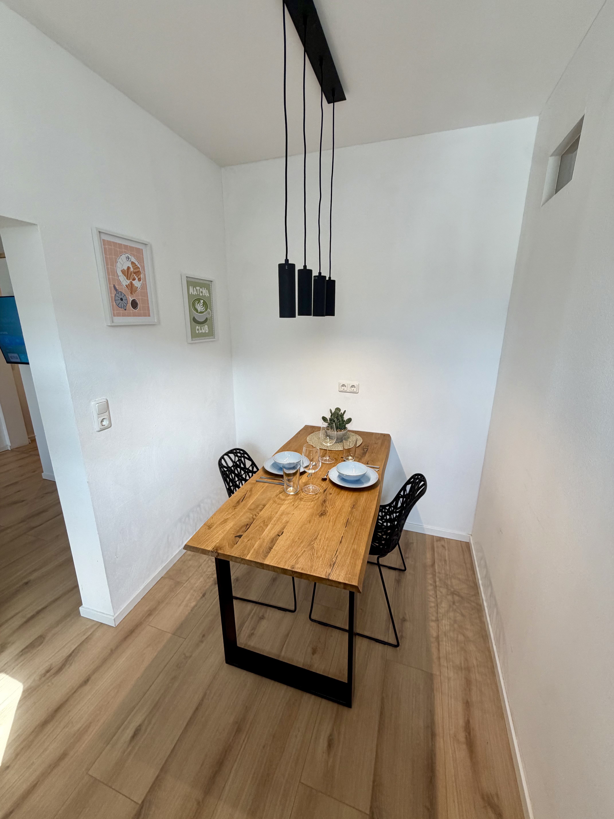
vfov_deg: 102.1
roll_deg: -0.8
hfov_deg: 85.7
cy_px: 410
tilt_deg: -16.1
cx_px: 307
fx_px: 331
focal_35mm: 14
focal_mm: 2.22
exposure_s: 1/98
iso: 125
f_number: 2.2
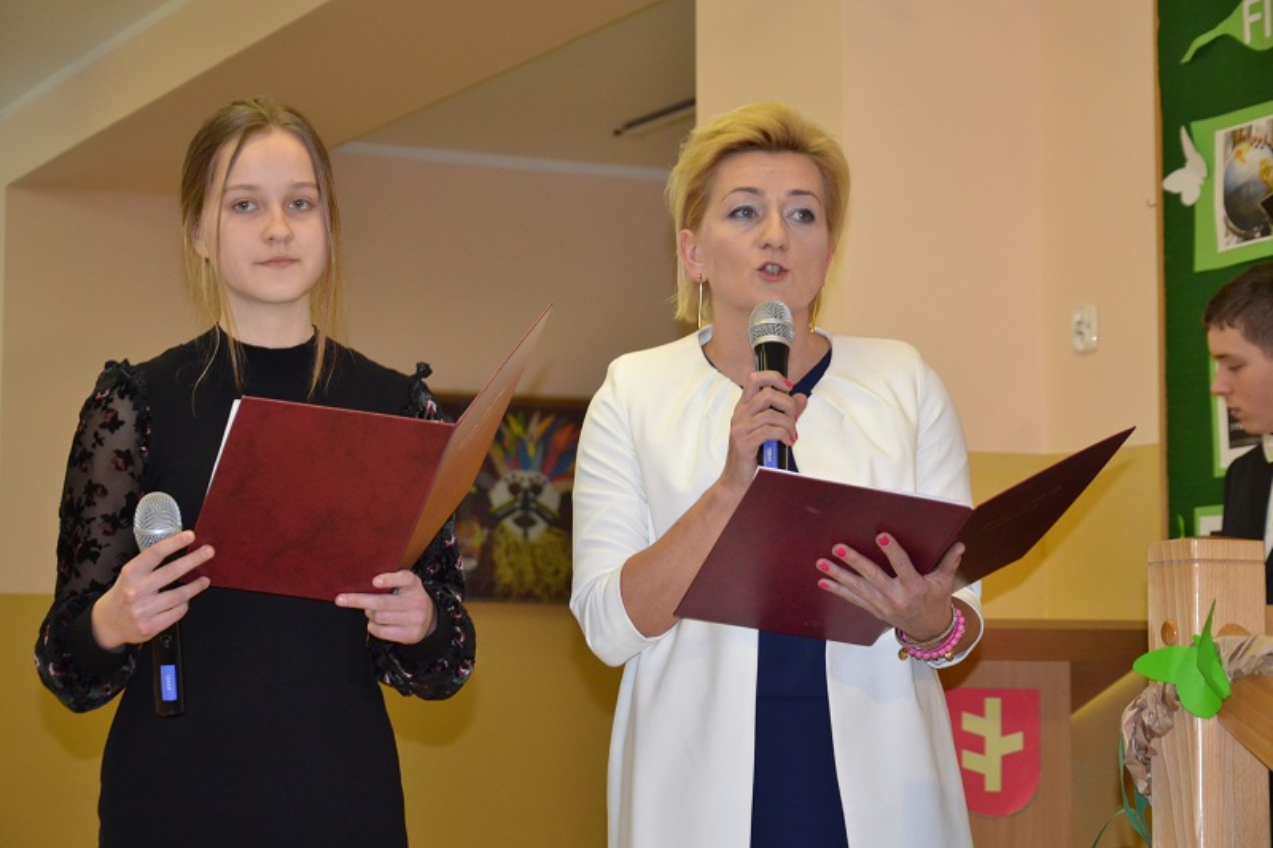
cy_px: 424
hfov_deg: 21.9
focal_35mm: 93
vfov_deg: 14.7
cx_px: 636
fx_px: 3288
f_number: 5.3
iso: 800
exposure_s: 1/60
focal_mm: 62
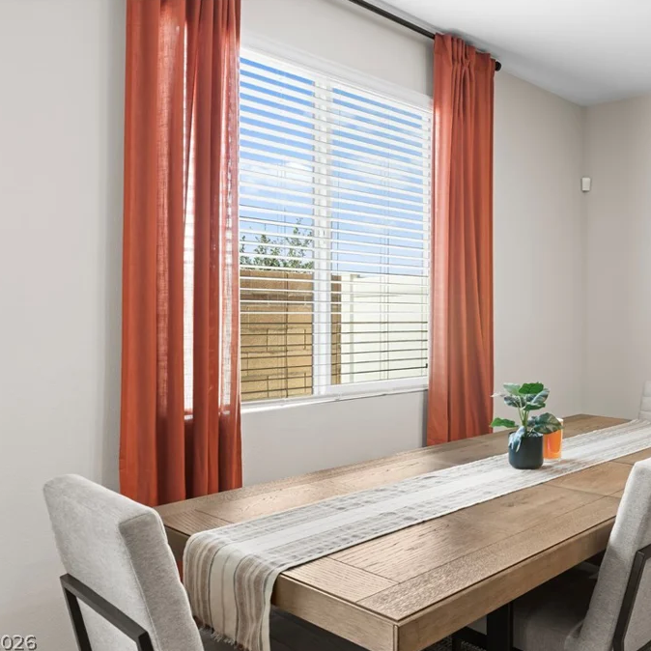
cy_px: 327
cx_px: 435
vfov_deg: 52.5
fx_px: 660
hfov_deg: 51.5
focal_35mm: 31
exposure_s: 1/25
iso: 400
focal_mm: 24
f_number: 8
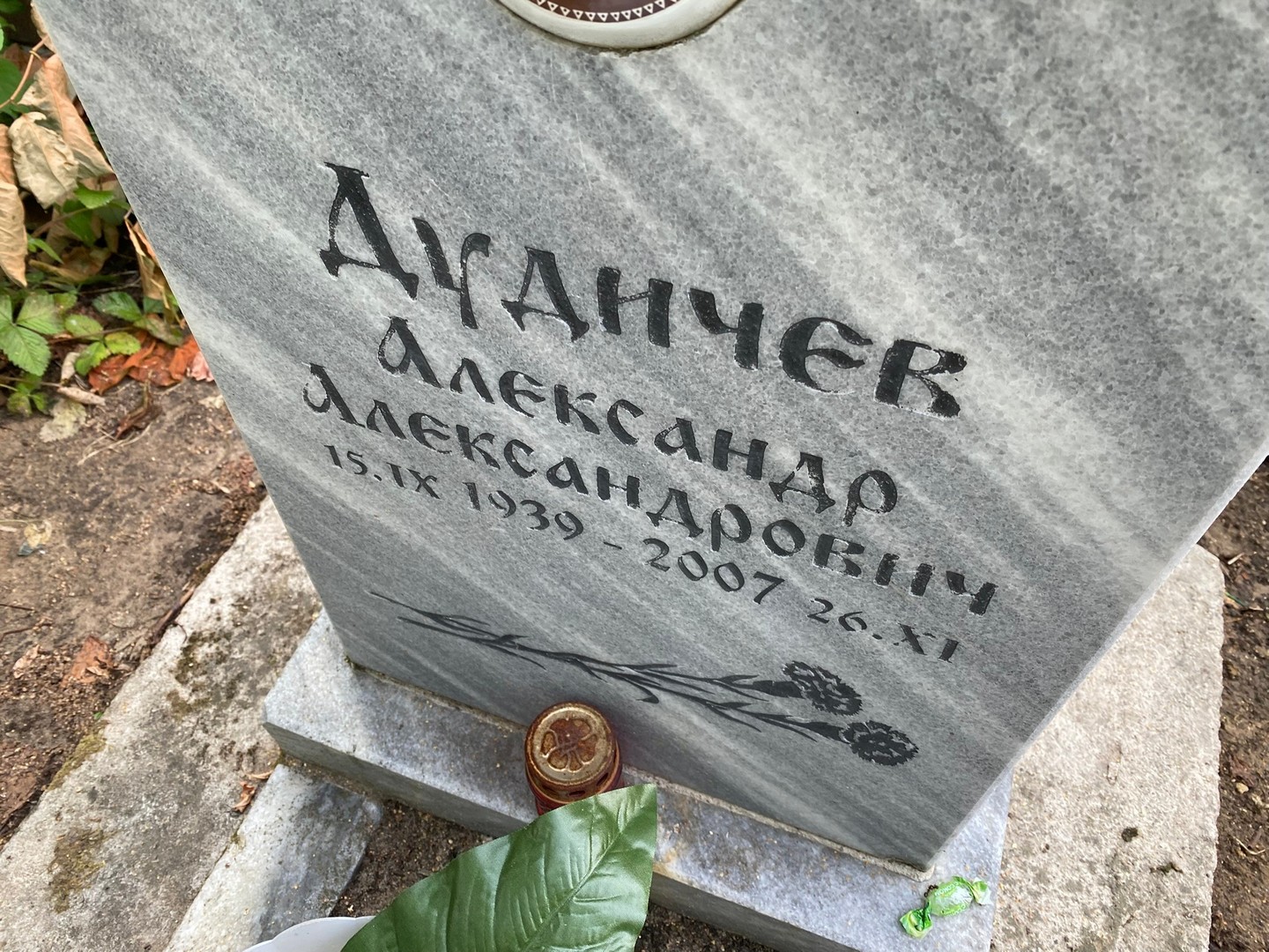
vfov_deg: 53.1
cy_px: 476
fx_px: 953
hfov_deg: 67.3
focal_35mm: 26
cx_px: 634
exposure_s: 1/121
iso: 50
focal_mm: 4.25
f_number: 1.8
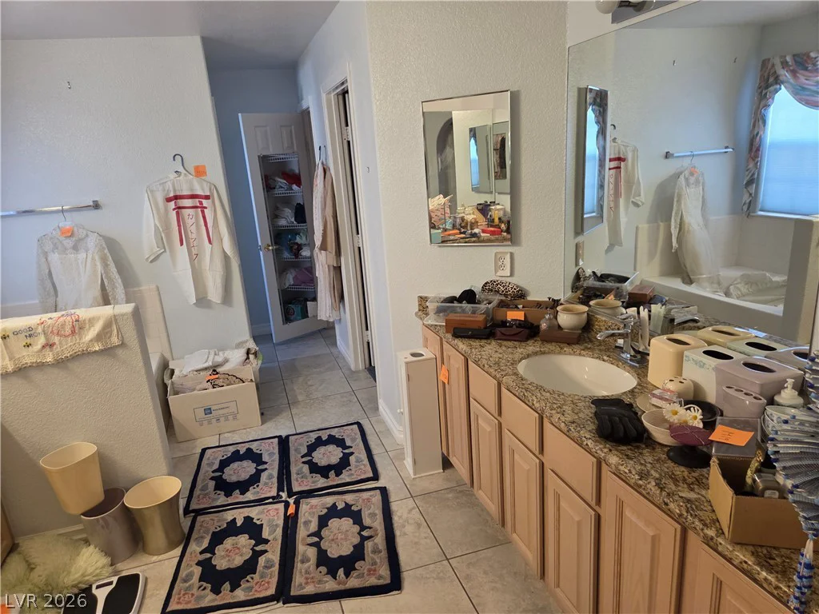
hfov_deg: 73.9
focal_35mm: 23
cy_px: 307
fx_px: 544
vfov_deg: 58.9
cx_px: 410
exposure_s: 1/120
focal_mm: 5.4
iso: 320
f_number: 1.8
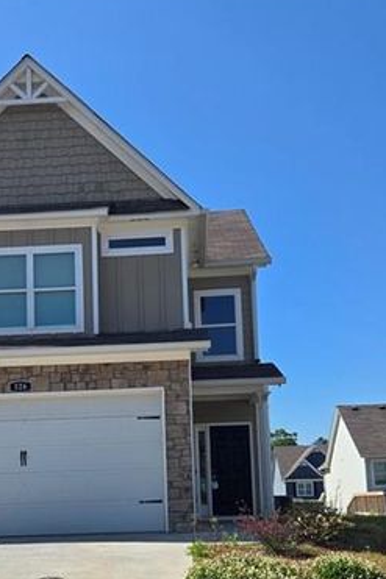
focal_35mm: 43
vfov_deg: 44.0
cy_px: 430
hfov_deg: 31.0
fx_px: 692
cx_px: 136
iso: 25
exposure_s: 1/1915
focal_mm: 5.4
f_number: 1.8
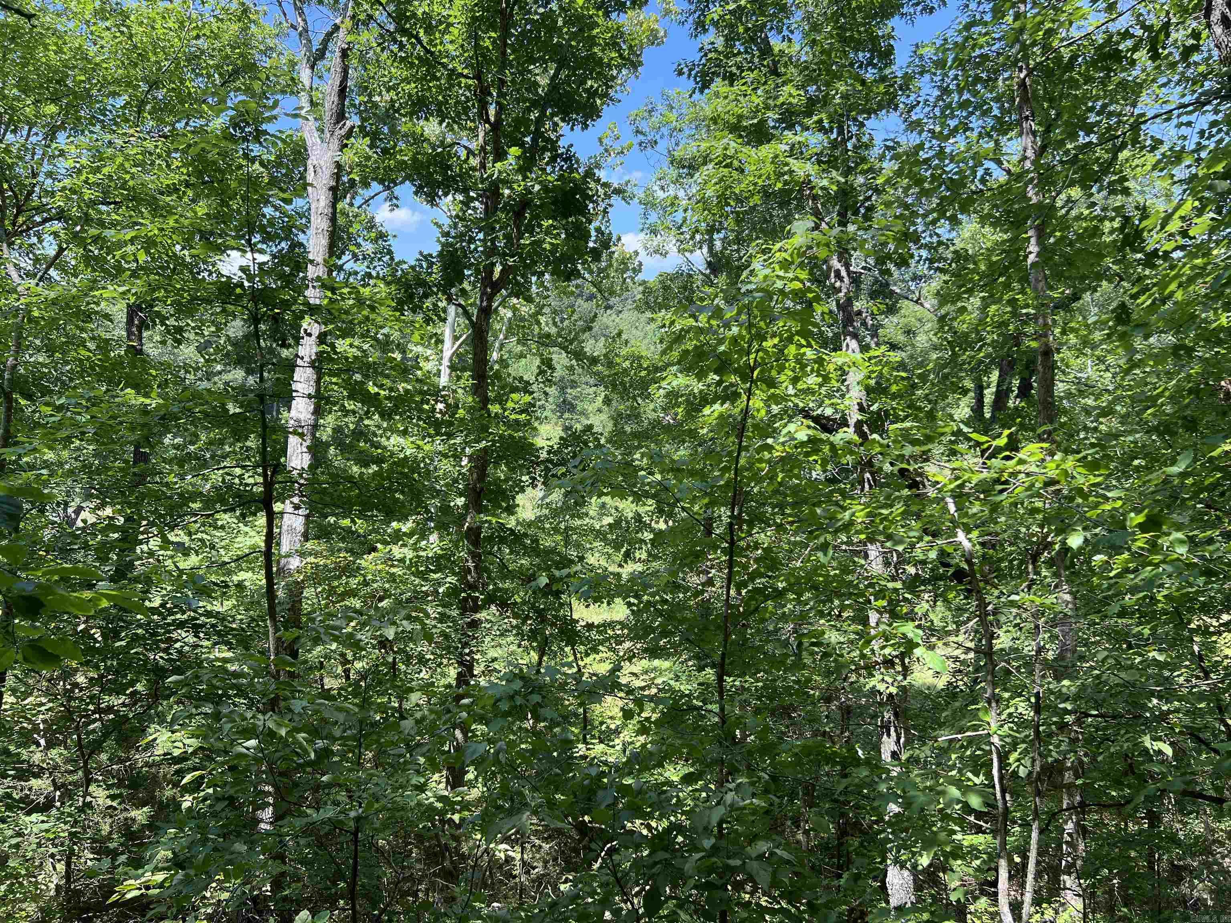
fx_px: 925
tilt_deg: -3.6
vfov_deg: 53.1
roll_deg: +1.4
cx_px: 616
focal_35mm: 26
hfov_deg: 67.3
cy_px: 462
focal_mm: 5.7
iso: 50
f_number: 1.5
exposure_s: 1/1135
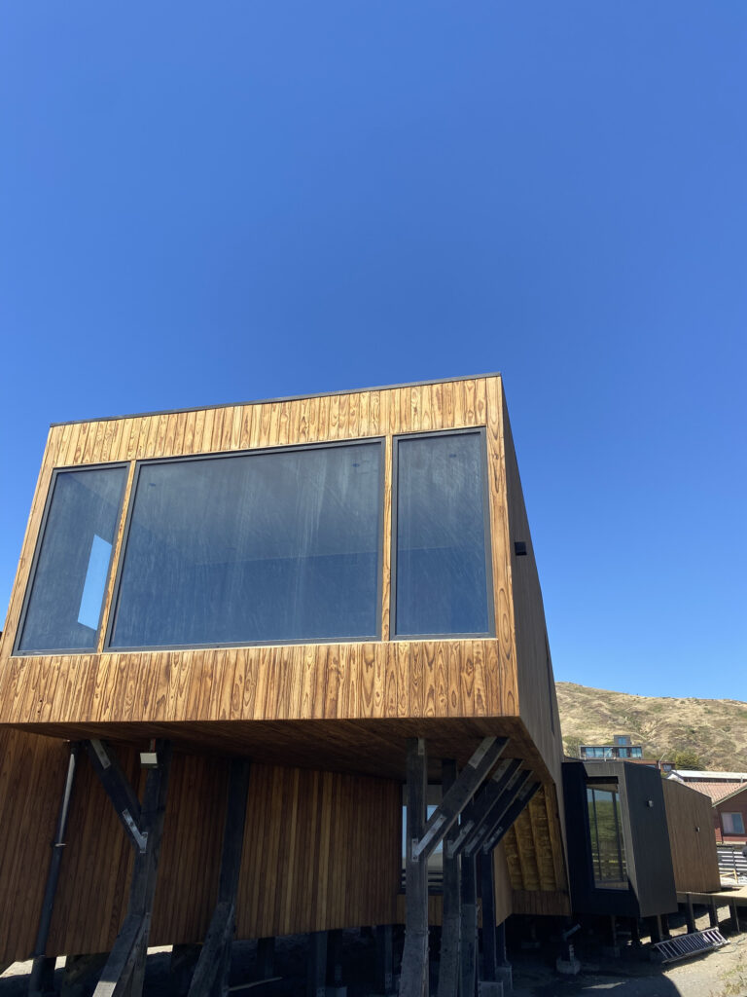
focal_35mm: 26
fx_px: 748
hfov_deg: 53.1
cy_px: 498
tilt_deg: +24.0
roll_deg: -1.4
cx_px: 374
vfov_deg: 67.3
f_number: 1.8
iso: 32
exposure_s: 1/1543
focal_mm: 4.25
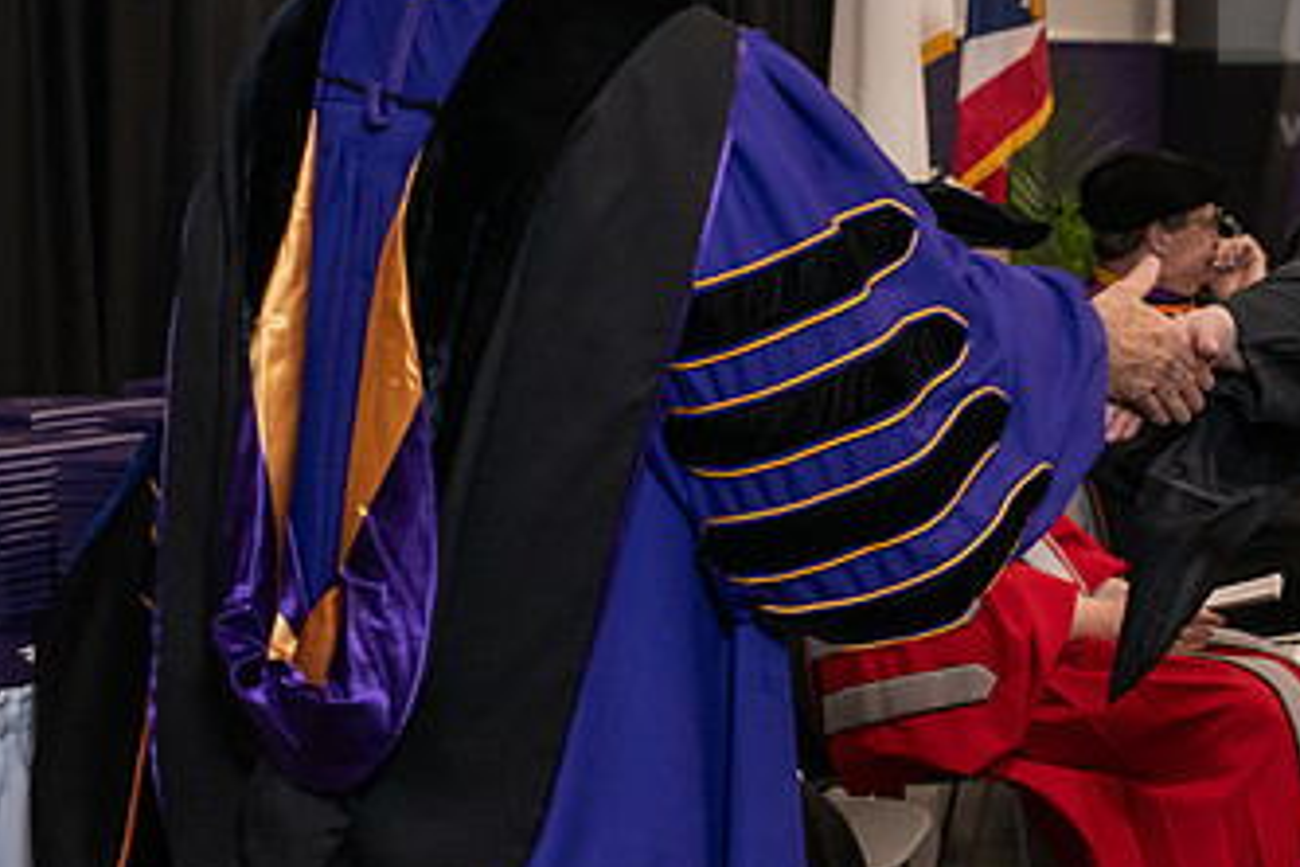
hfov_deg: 18.7
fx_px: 3900
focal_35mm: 108
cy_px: 209
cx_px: 1101
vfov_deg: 12.6
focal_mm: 62
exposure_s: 1/125
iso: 2000
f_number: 5
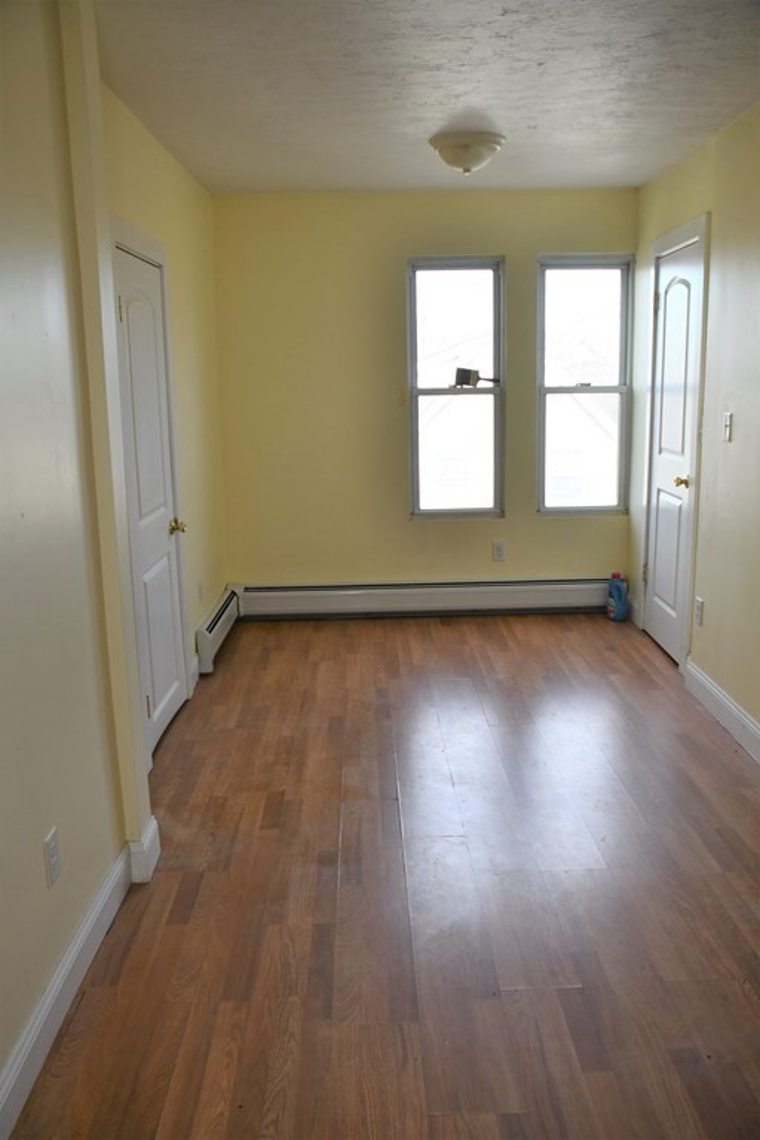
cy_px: 570
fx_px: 950
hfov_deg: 43.6
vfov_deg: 61.9
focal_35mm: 30
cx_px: 380
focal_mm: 20
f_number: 4
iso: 400
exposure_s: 1/250
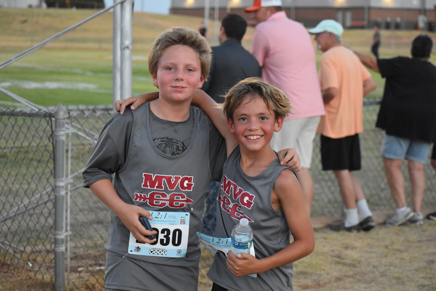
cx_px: 218
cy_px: 146
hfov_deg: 19.5
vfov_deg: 13.0
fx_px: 1272
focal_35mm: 105
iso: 3200
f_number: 4.5
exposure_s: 1/200
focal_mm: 70
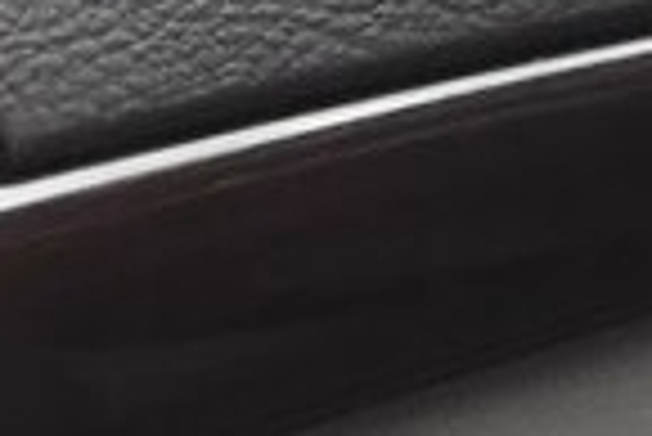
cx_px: 674
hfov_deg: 15.7
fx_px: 2321
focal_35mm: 128
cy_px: -600
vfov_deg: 9.6
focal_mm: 3.71
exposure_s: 1/33
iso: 160
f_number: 1.7
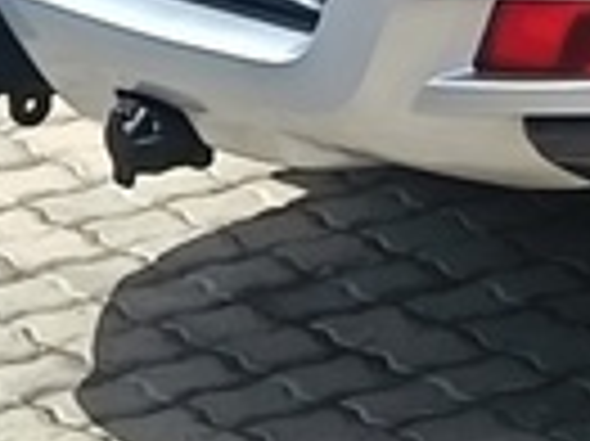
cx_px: 1369
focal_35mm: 290
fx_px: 4938
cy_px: -693
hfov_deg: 6.5
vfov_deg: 4.9
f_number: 1.75
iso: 100
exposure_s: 1/663
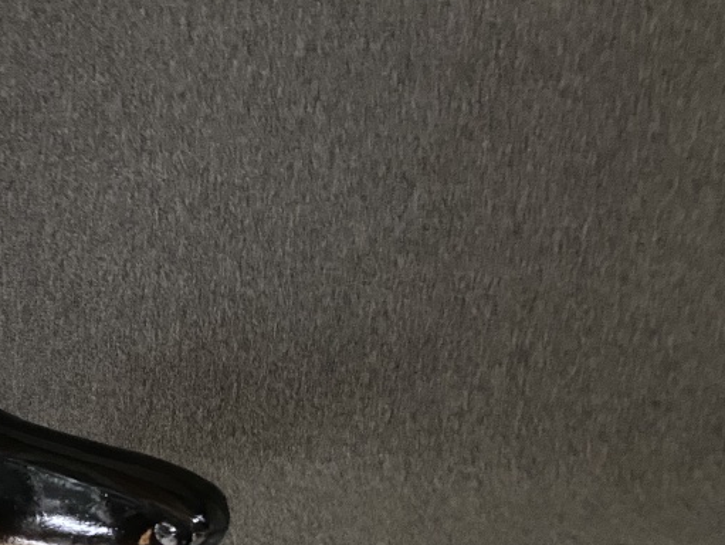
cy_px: 524
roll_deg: -3.8
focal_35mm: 61
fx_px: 1278
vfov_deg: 23.2
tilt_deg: -27.0
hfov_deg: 28.9
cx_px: -54
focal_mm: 4.25
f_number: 1.8
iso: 1000
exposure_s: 1/26
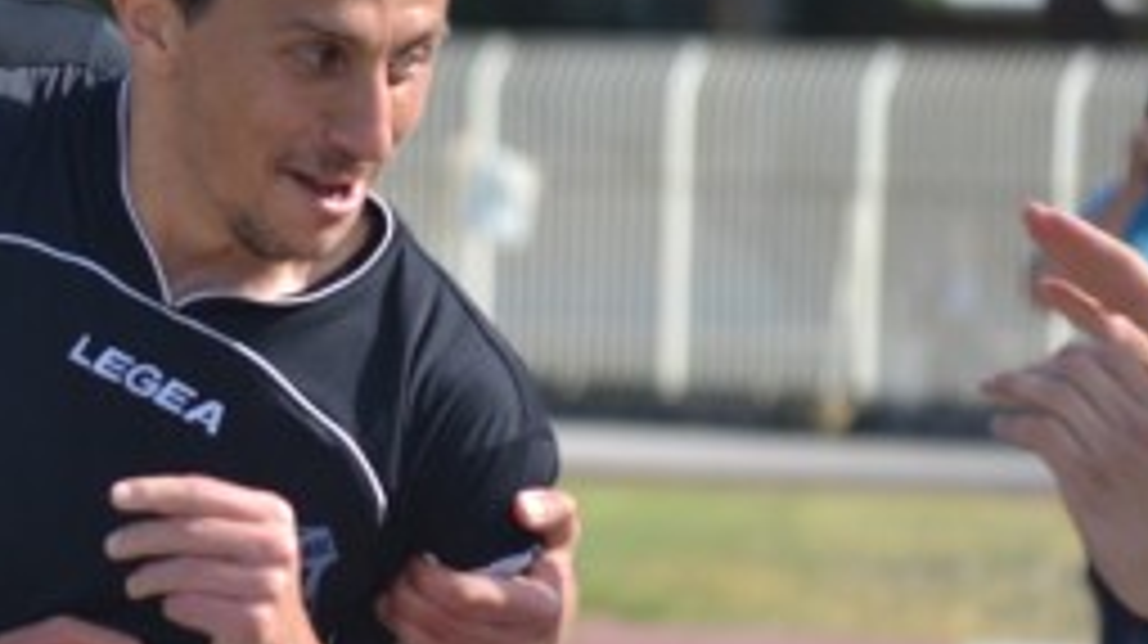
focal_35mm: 508
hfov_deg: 4.2
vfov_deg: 2.4
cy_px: 315
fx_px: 15463
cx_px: 32
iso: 400
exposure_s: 1/1250
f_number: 4.8
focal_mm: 125
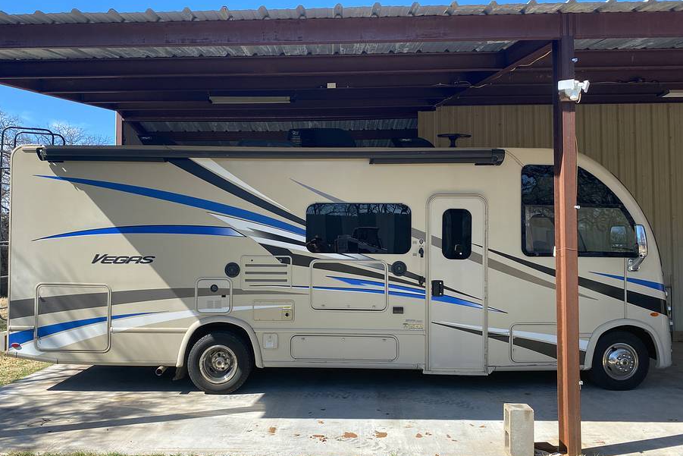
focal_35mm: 30
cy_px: 239
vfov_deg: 43.6
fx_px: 569
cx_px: 305
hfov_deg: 61.8
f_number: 1.8
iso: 32
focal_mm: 4.25
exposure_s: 1/1412
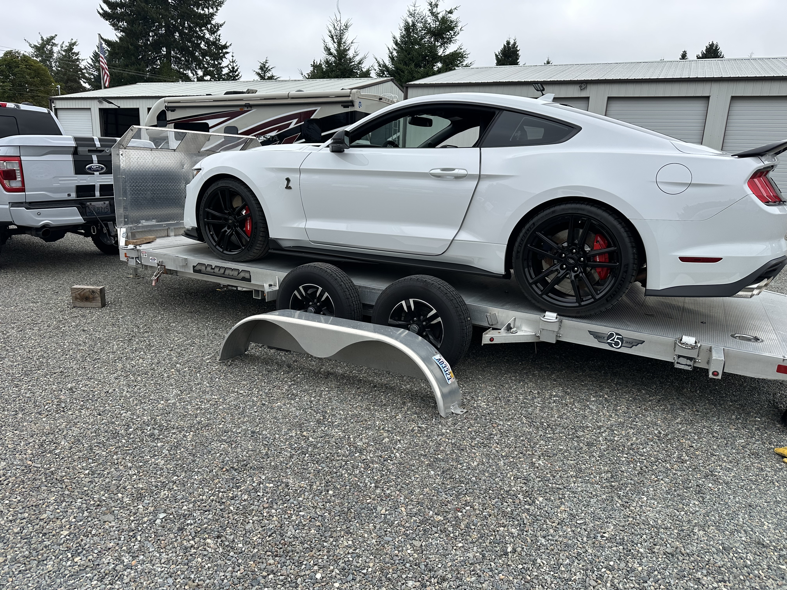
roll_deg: -2.1
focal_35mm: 24
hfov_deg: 71.6
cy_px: 295
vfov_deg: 56.8
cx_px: 394
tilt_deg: -12.3
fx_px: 546
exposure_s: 1/2732
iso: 80
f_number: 1.78
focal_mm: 6.86
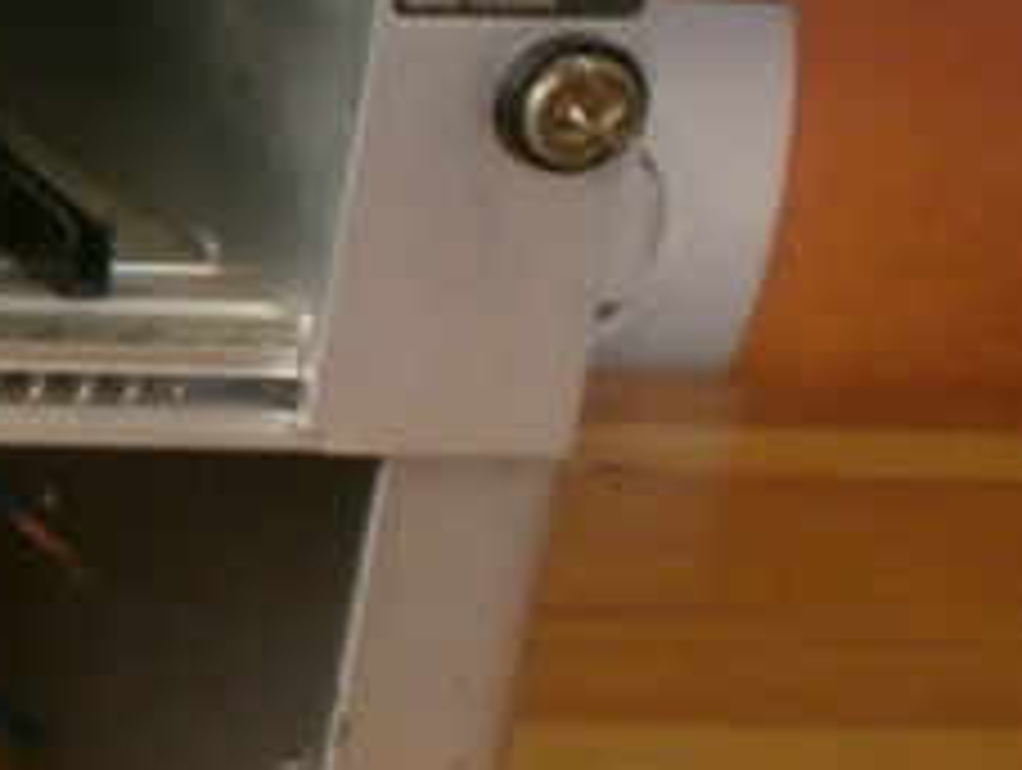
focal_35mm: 152
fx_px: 4495
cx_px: -1828
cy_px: 99
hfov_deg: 10.2
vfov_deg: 9.8
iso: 125
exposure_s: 1/30
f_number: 2.9
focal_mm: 4.8
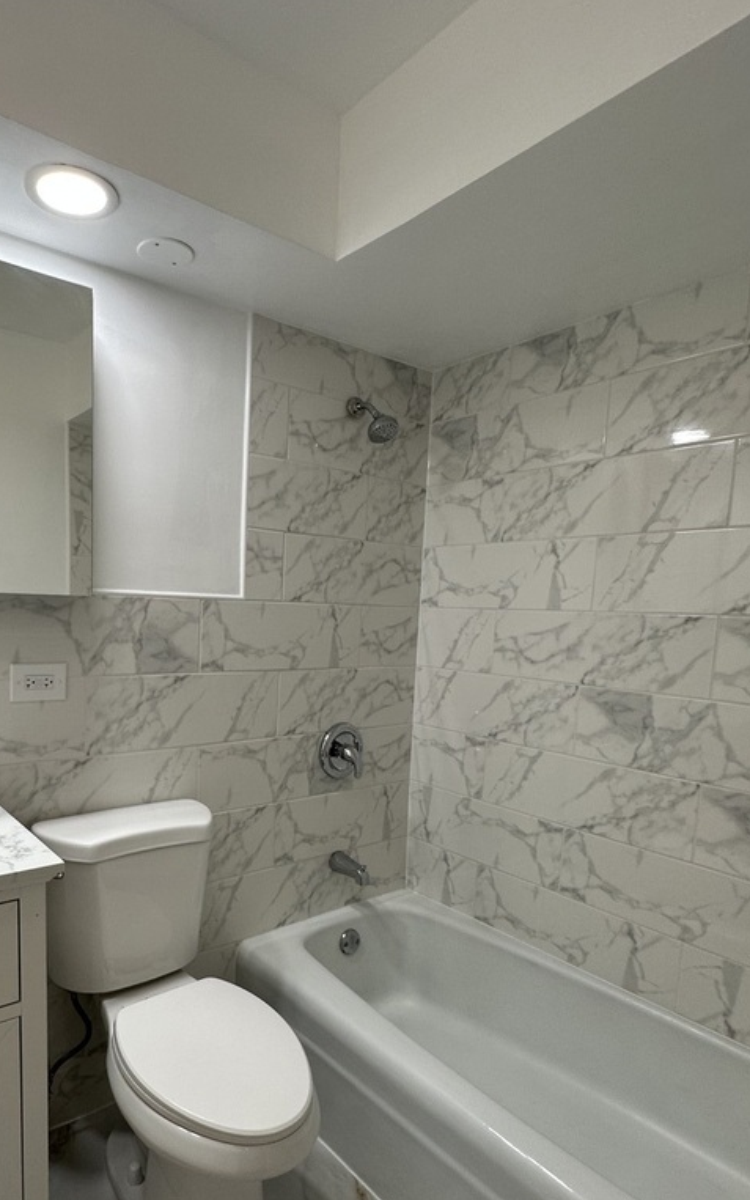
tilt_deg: -6.6
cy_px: 683
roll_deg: -1.6
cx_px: 239
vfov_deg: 81.8
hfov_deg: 55.8
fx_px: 687
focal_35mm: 21
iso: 80
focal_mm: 2.22
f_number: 2.2
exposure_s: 1/120
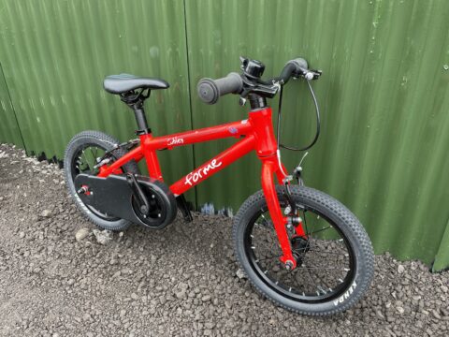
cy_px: 168
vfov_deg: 53.1
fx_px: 337
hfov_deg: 67.3
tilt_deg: -27.4
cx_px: 224
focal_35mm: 26
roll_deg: +2.8
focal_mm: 4.2
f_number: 1.6
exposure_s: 1/121
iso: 40
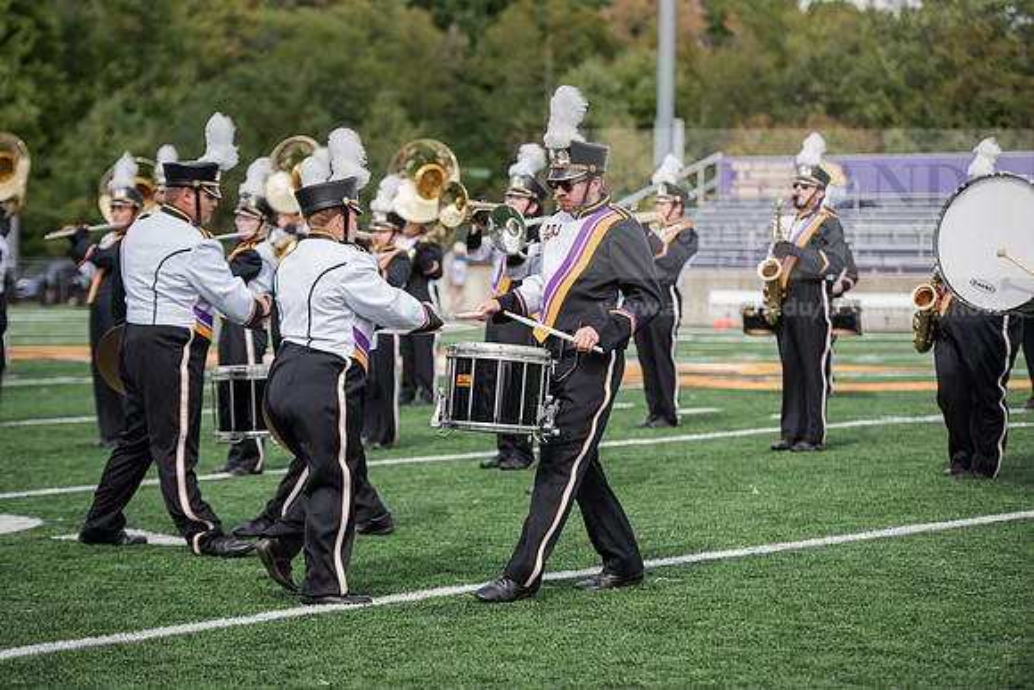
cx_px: 517
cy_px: 345
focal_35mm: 105
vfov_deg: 13.0
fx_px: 3016
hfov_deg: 19.5
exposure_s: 1/1250
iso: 160
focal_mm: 105
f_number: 3.5
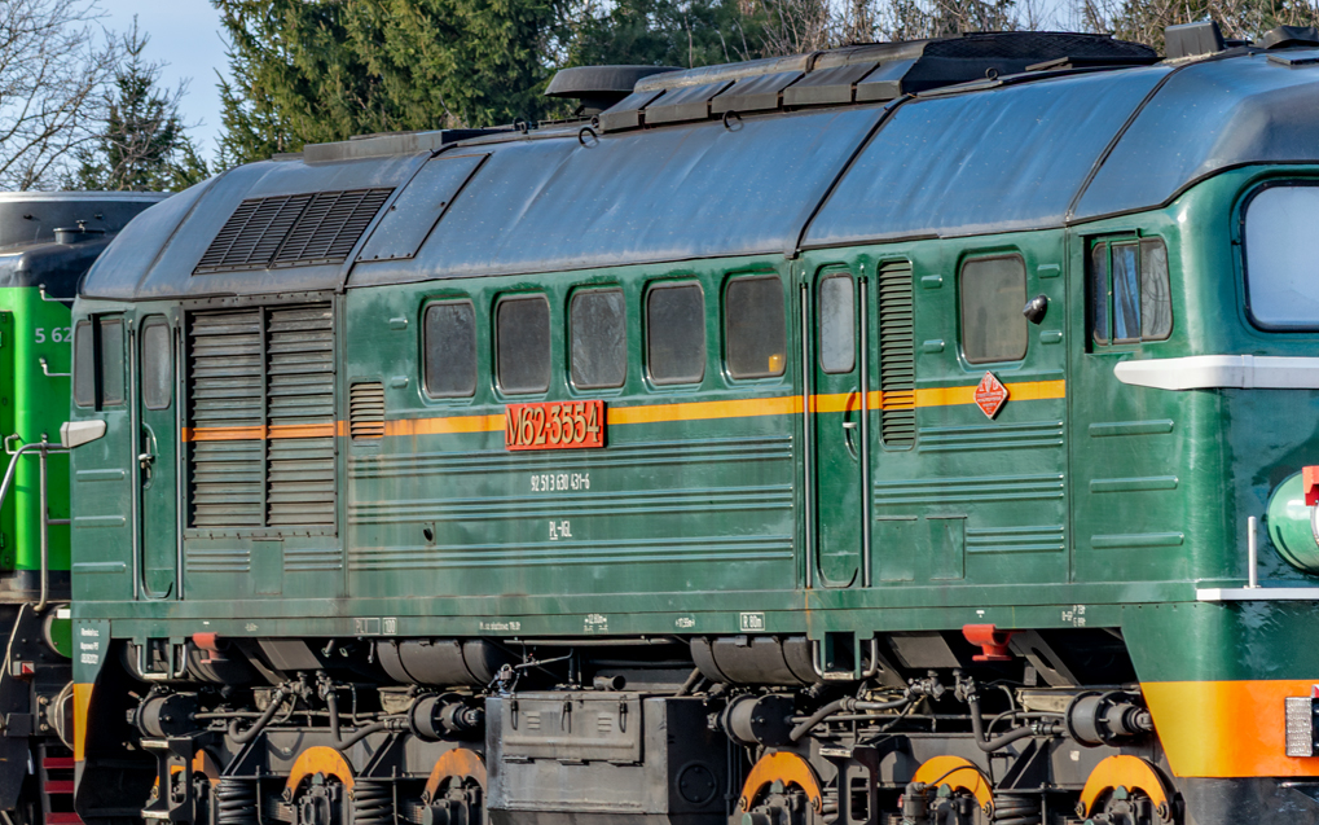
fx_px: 10353
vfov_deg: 4.6
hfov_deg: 7.3
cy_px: 481
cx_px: 898
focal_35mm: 288
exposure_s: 1/125
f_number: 8
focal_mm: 120
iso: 100
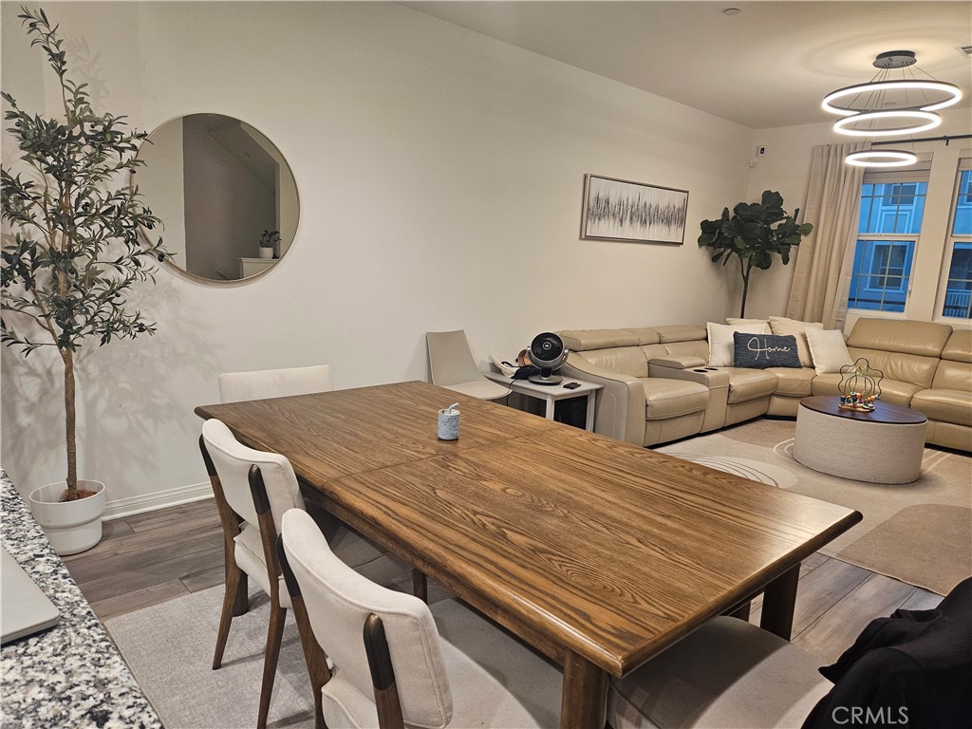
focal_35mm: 23
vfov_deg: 58.9
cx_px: 486
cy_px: 364
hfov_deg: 73.9
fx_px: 646
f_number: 1.8
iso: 320
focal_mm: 5.4
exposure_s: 1/120
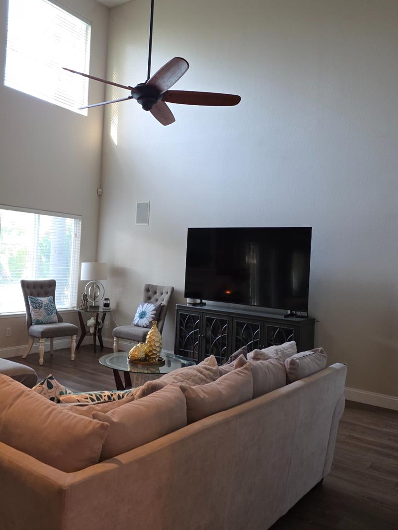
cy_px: 260
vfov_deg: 58.3
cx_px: 155
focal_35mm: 31
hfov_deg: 45.1
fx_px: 475
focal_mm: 6.25
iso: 400
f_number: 1.7
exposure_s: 1/120
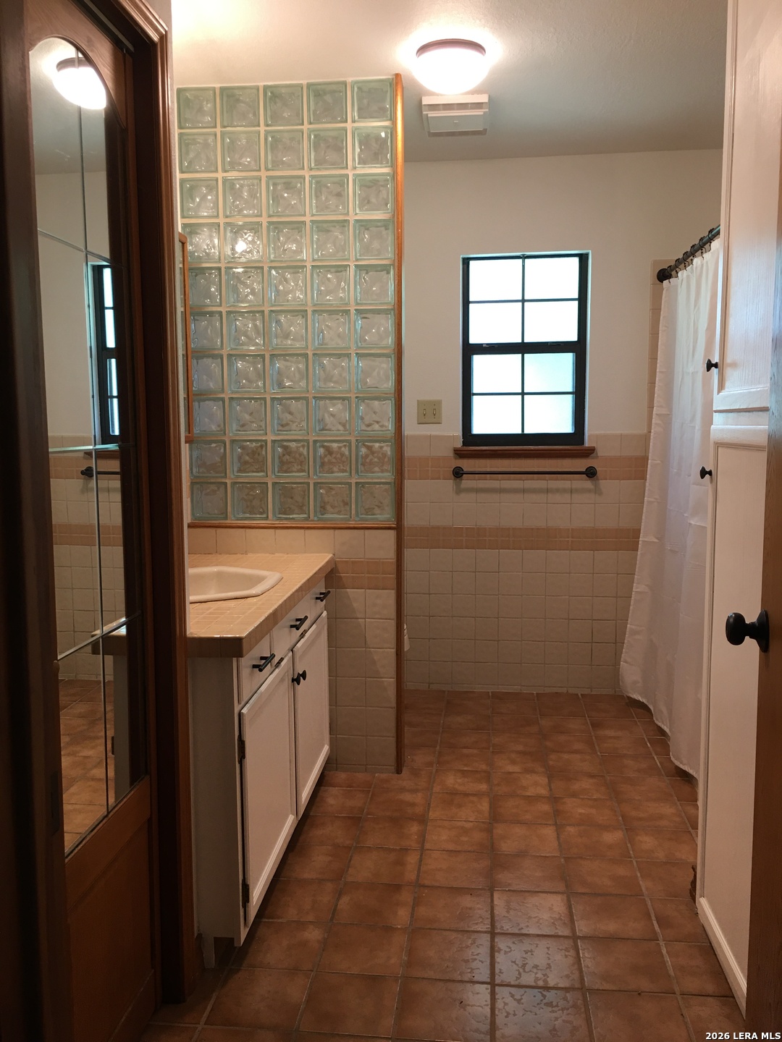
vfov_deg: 61.7
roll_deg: +0.4
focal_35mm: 29
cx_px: 391
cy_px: 521
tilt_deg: -5.6
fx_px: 874
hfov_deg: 48.2
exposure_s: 1/15
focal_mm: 4.15
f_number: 2.2
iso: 32
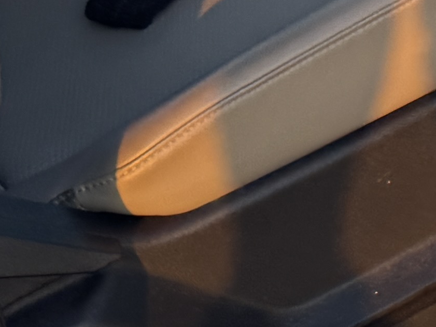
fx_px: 2053
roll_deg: +1.8
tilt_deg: -15.4
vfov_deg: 8.9
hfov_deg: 10.3
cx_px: 1087
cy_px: -161
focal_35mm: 163
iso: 80
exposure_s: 1/121
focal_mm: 6.76
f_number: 1.78
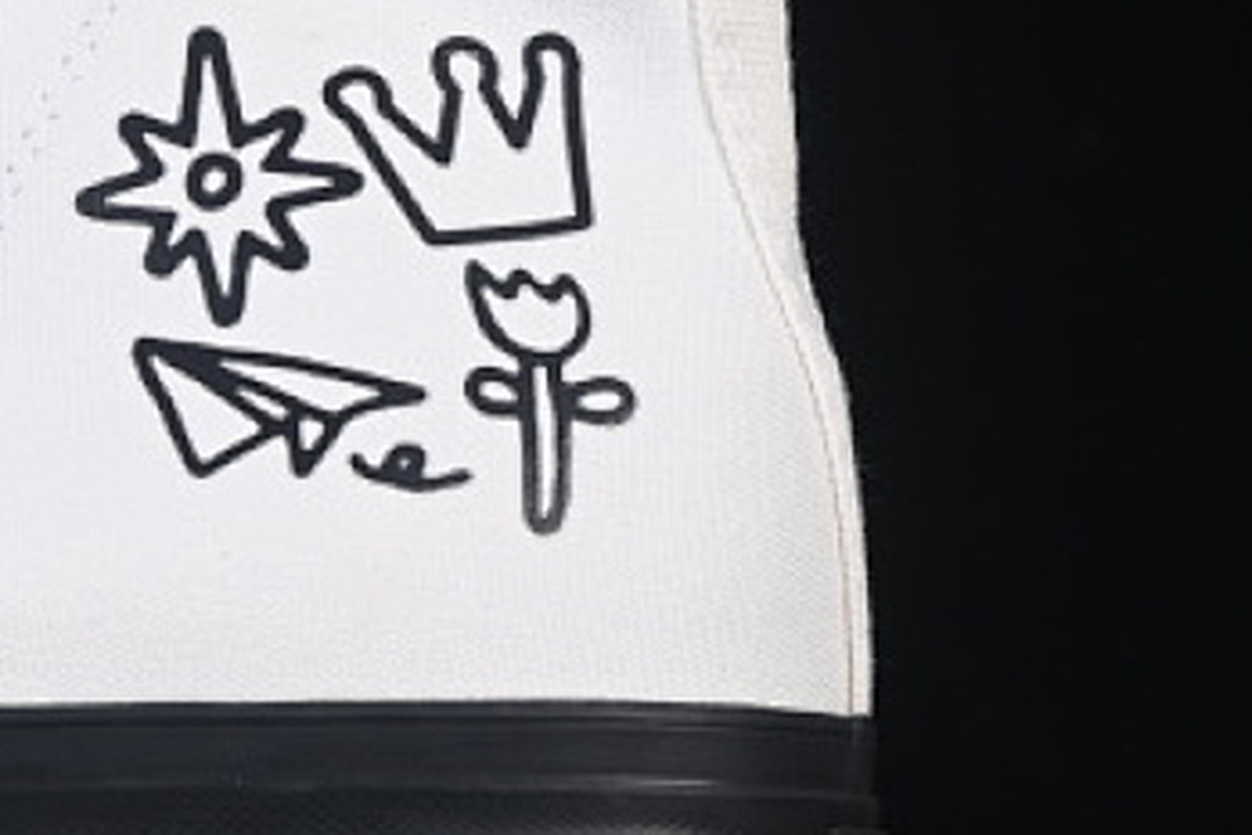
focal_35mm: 233
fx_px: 8103
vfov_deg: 5.9
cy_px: 292
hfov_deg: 8.7
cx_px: -327
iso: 160
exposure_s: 1/80
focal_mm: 50
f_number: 8
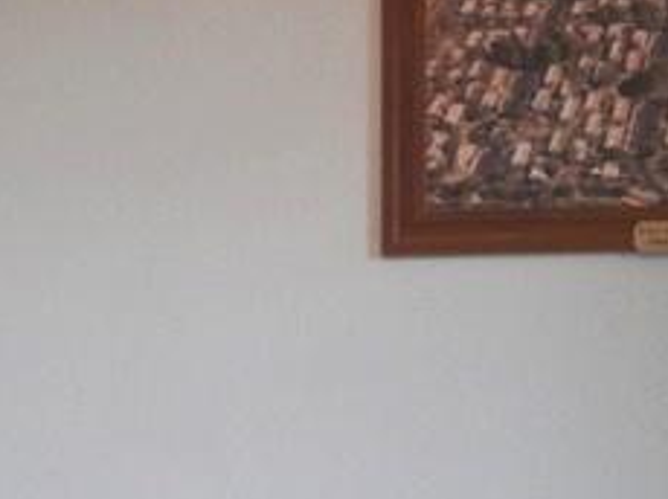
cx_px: -552
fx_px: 2602
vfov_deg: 10.8
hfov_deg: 13.1
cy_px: 589
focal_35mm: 135
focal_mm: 5.5
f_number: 2.8
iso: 125
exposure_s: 1/30
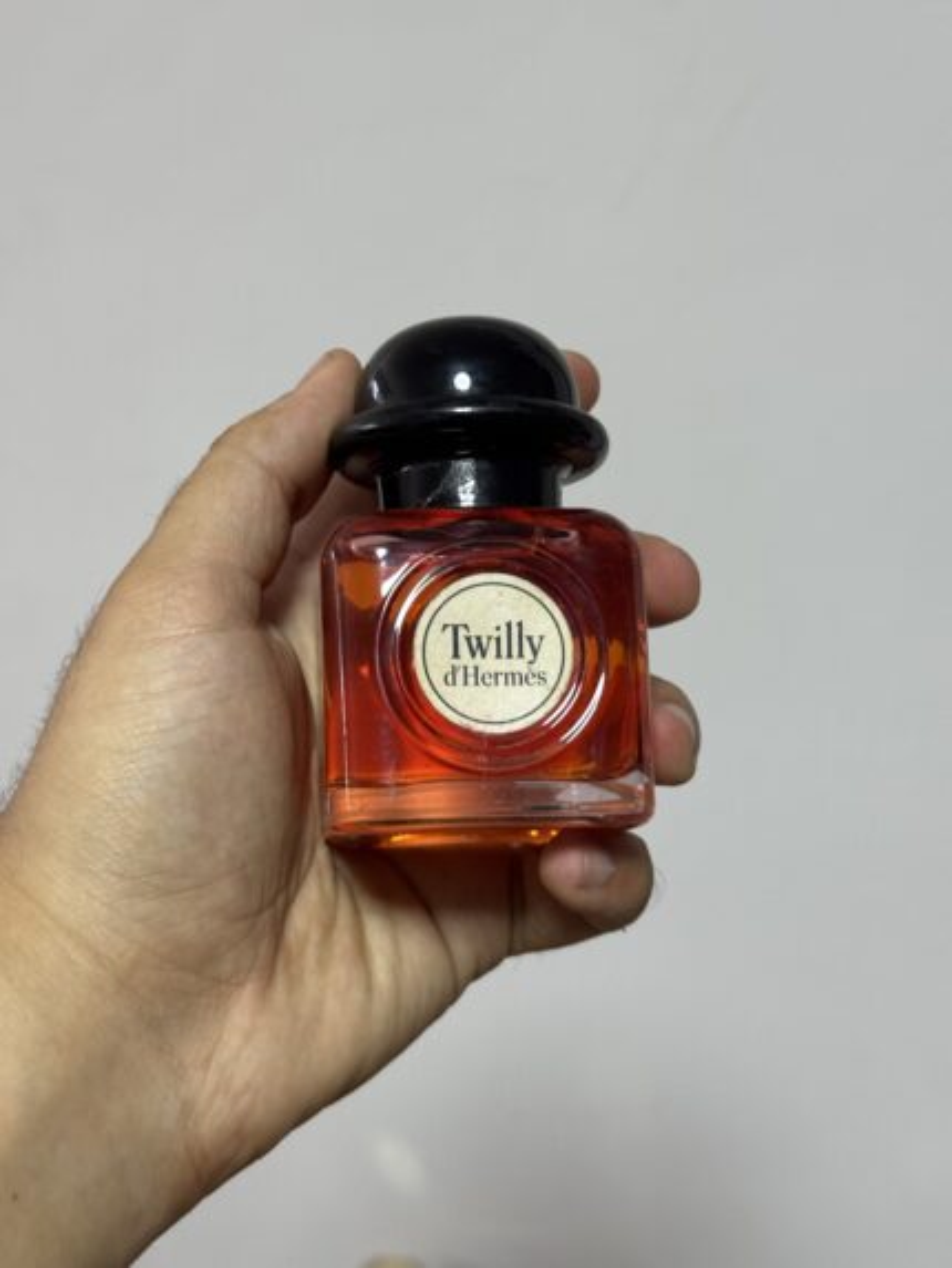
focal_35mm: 48
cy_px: 634
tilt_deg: -21.1
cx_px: 476
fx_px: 1759
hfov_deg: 30.3
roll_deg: -0.5
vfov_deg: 39.6
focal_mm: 6.76
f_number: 1.78
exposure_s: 1/50
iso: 80
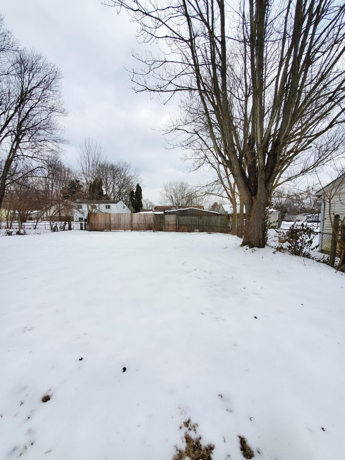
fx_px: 173
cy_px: 230
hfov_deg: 89.9
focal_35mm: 13
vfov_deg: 106.2
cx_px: 172
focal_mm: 1.8
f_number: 2.2
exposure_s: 1/438
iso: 50
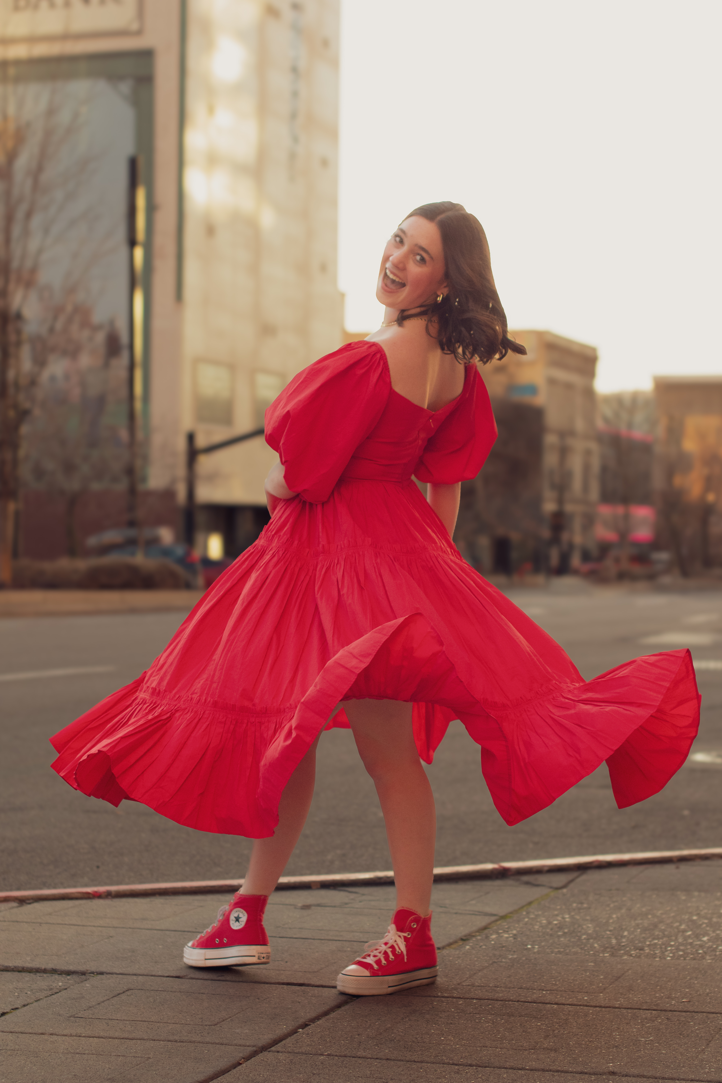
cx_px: 361
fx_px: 2256
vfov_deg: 27.0
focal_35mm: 75
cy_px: 542
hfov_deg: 18.2
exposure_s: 1/1000
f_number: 4
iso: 800
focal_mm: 50
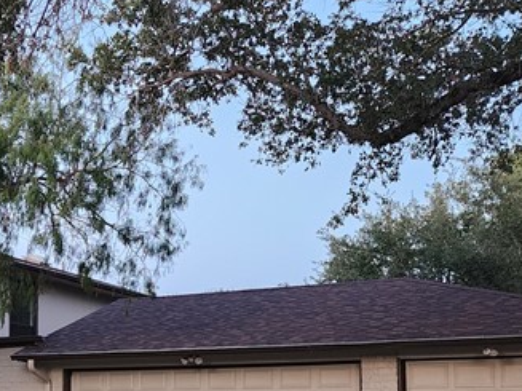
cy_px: 330
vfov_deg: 20.1
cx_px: -43
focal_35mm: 72
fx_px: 1085
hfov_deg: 25.2
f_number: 1.8
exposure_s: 1/120
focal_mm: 6.4
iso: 400
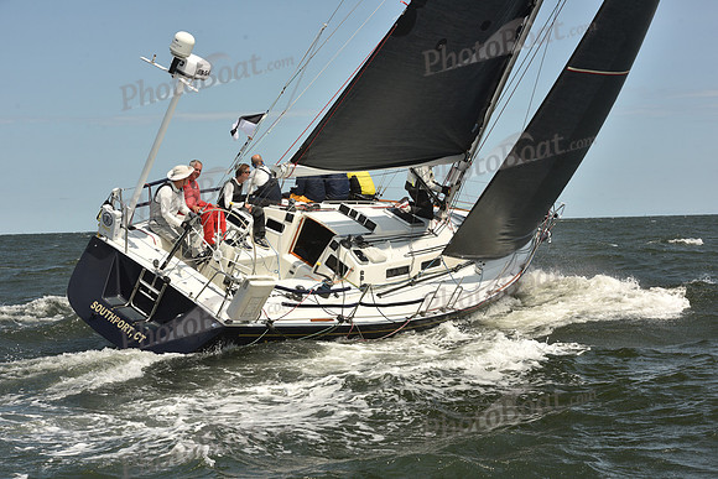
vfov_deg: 19.5
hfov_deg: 28.8
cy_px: 240
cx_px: 359
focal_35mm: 70
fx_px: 1396
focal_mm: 70
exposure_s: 1/800
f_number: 10
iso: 250
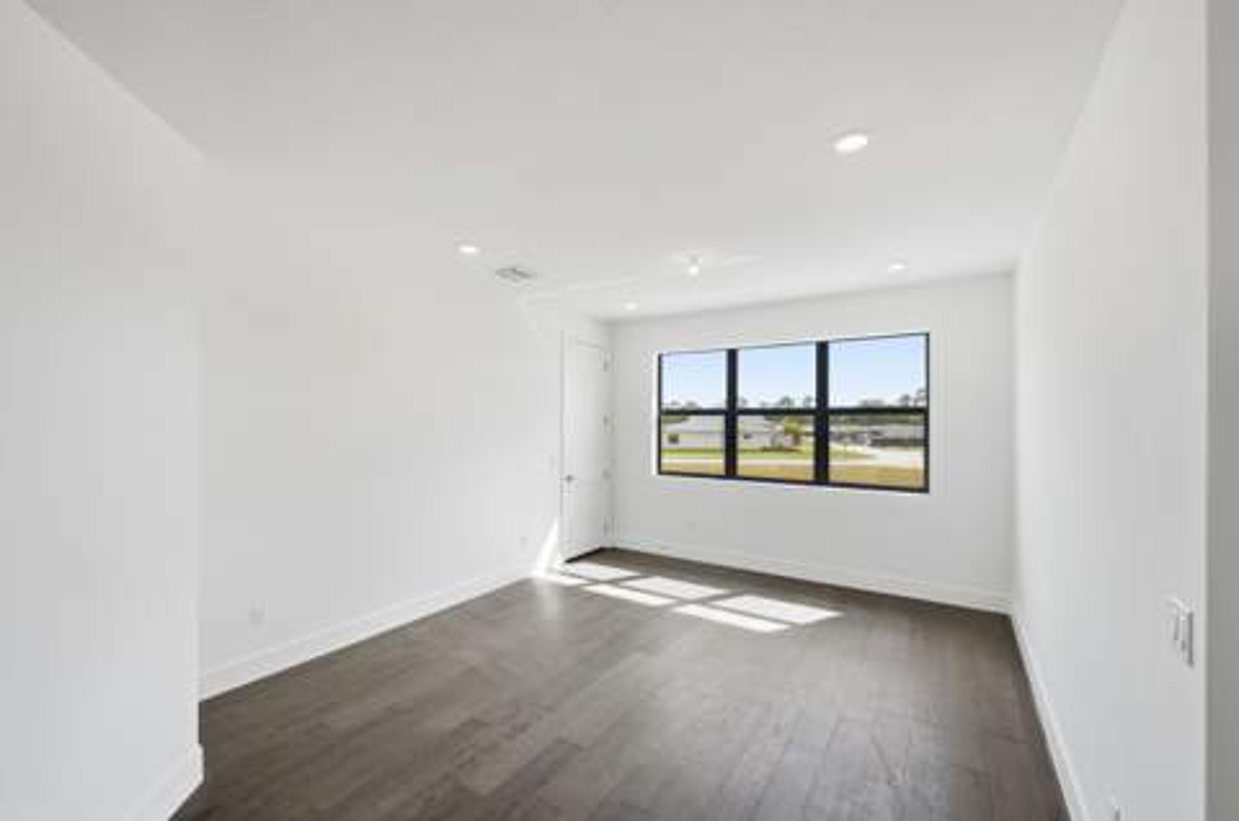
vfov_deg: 81.0
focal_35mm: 14
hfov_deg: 104.4
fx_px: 481
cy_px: 410
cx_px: 620
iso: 100
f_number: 4
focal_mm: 14
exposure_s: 1/1250
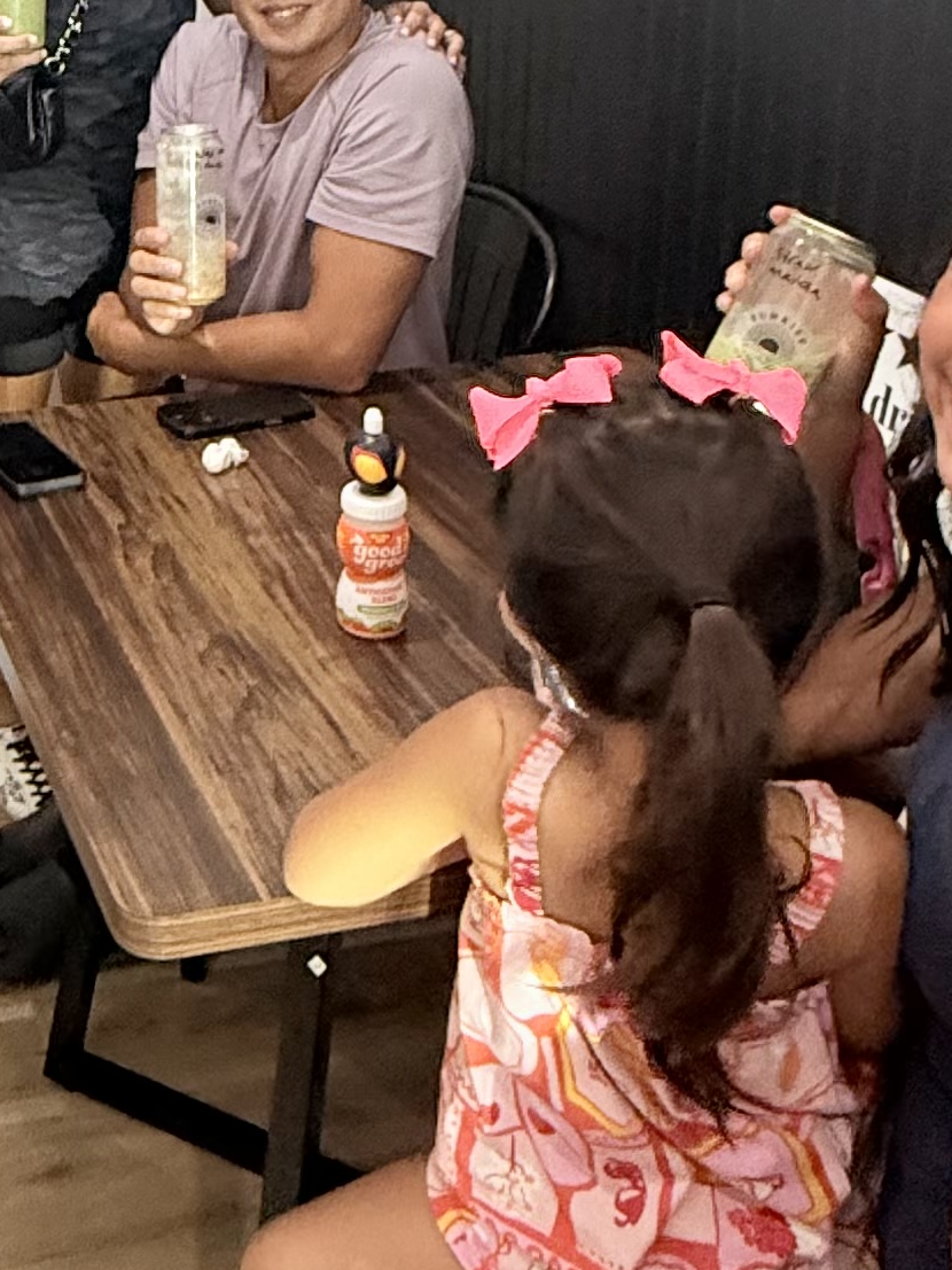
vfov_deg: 35.6
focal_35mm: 51
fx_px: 1870
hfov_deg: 26.6
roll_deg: +1.3
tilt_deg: -14.6
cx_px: -57
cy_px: 163
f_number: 2.2
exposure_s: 1/60
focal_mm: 2.22
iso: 400
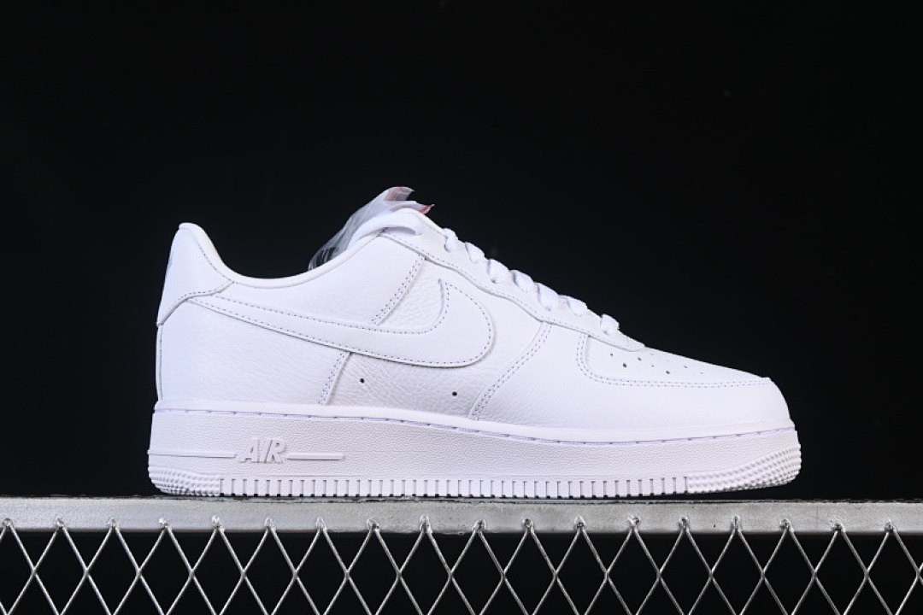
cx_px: 462
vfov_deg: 18.2
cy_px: 308
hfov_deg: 27.0
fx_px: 1923
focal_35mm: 75
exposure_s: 1/100
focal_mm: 50
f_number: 8
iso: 160
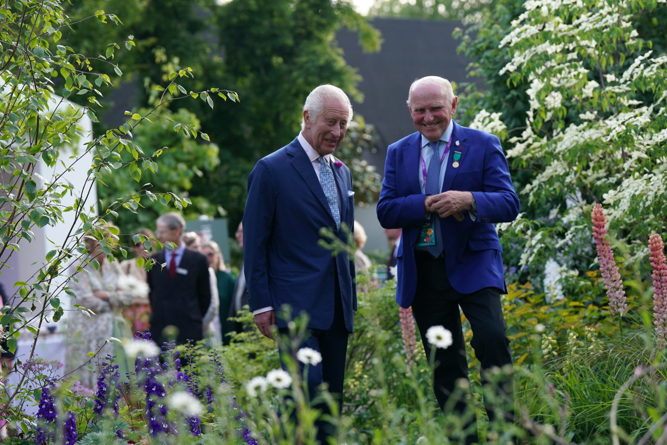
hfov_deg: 18.6
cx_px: 334
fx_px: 2038
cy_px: 222
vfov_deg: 12.5
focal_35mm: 110
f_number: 4
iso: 500
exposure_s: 1/640
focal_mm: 110
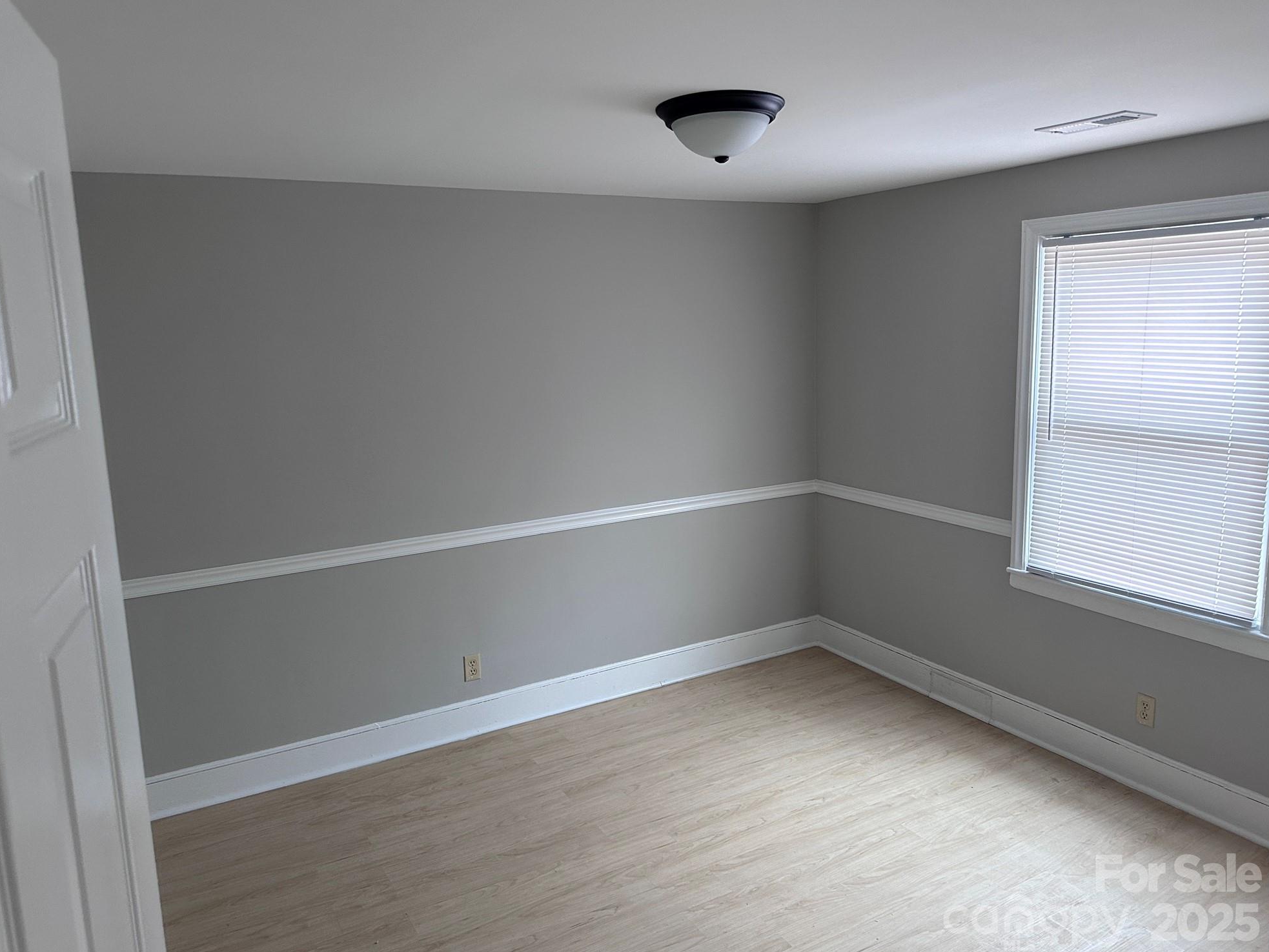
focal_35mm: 25
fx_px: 917
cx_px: 647
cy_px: 480
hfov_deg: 69.4
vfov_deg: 54.9
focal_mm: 6.86
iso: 250
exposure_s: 1/60
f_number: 1.78
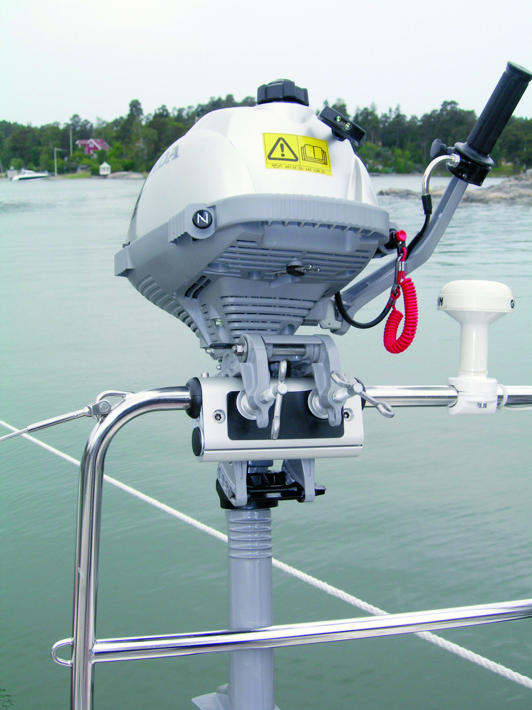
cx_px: 266
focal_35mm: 41
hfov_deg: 35.1
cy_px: 355
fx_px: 840
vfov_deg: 45.8
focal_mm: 8.5
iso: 50
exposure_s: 1/219
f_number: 4.9
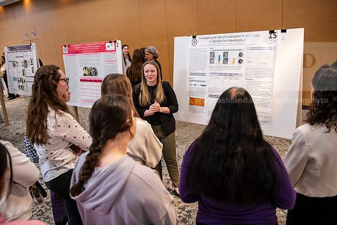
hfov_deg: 55.8
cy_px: 112
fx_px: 318
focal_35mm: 34
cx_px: 168
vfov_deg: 38.9
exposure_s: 1/160
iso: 2000
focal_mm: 34
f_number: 3.2
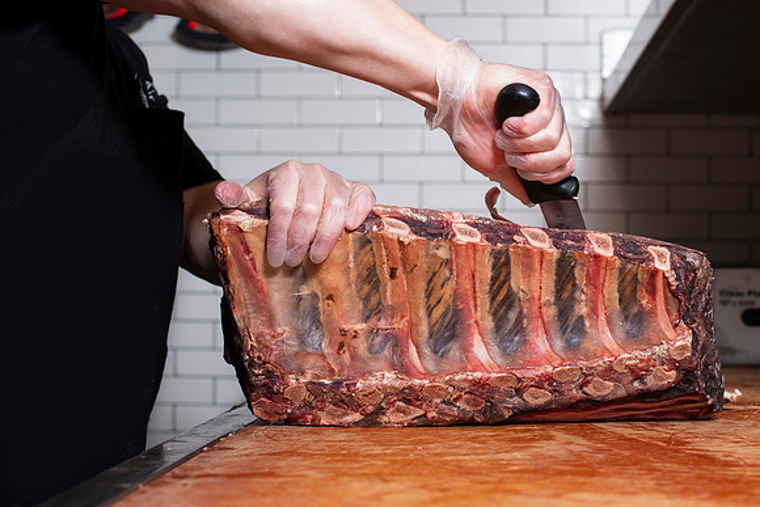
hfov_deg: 31.0
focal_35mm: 65
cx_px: 487
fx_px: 1362
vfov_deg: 21.1
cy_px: 243
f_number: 4.5
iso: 200
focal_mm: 50
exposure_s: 1/200
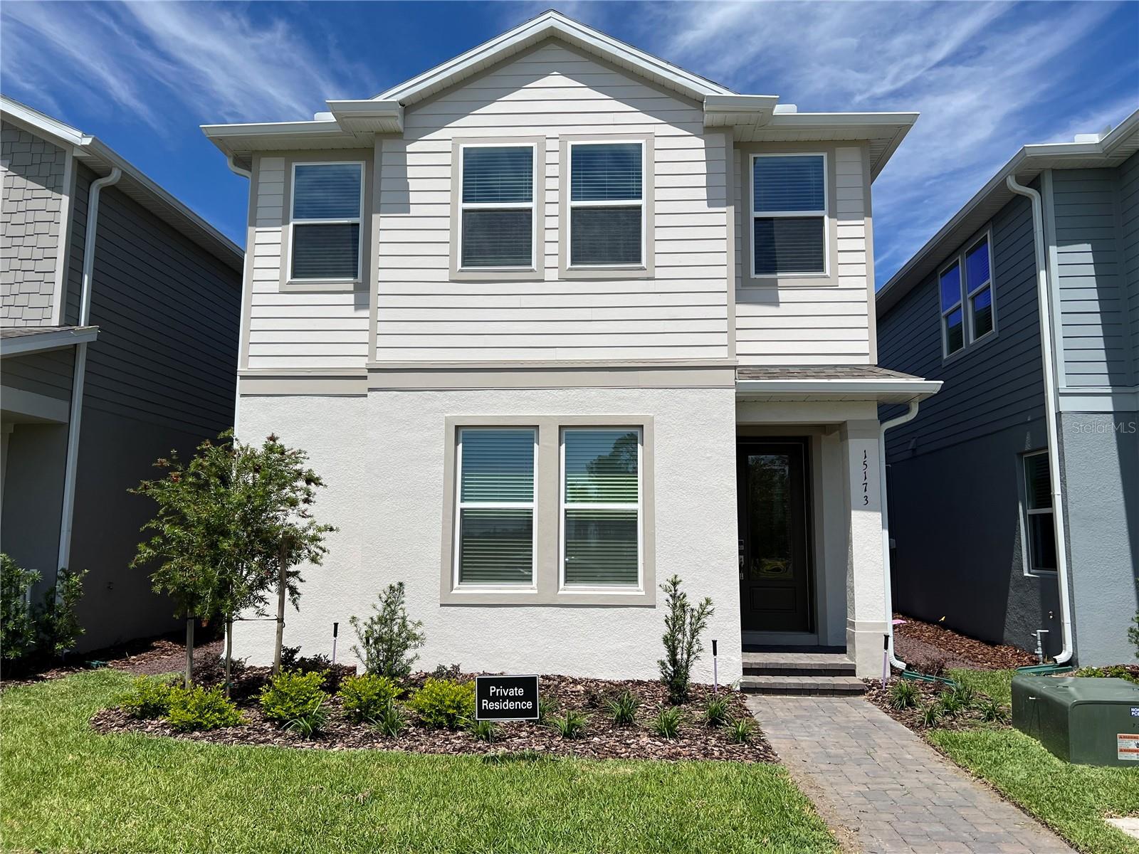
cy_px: 427
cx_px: 570
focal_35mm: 26
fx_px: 856
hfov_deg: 67.3
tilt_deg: +7.9
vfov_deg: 53.1
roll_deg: +0.3
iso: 50
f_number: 1.5
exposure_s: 1/8000
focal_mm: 5.7
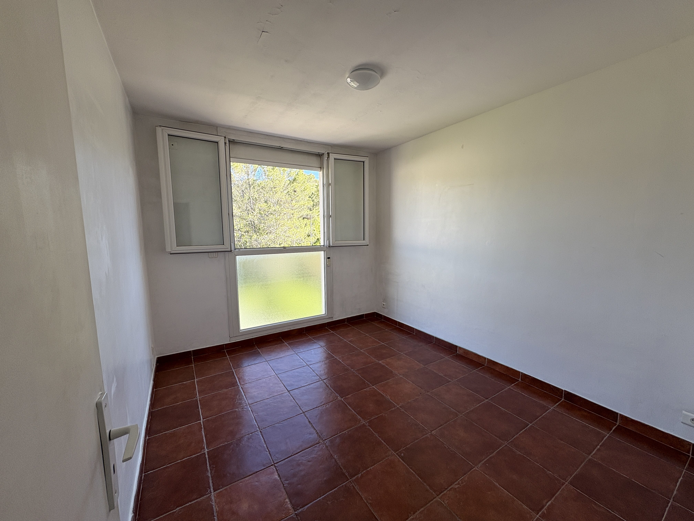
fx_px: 281
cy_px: 260
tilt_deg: -6.4
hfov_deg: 102.1
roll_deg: +1.0
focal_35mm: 14
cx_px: 347
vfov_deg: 85.7
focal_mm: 2.22
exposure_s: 1/157
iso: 40
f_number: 2.2
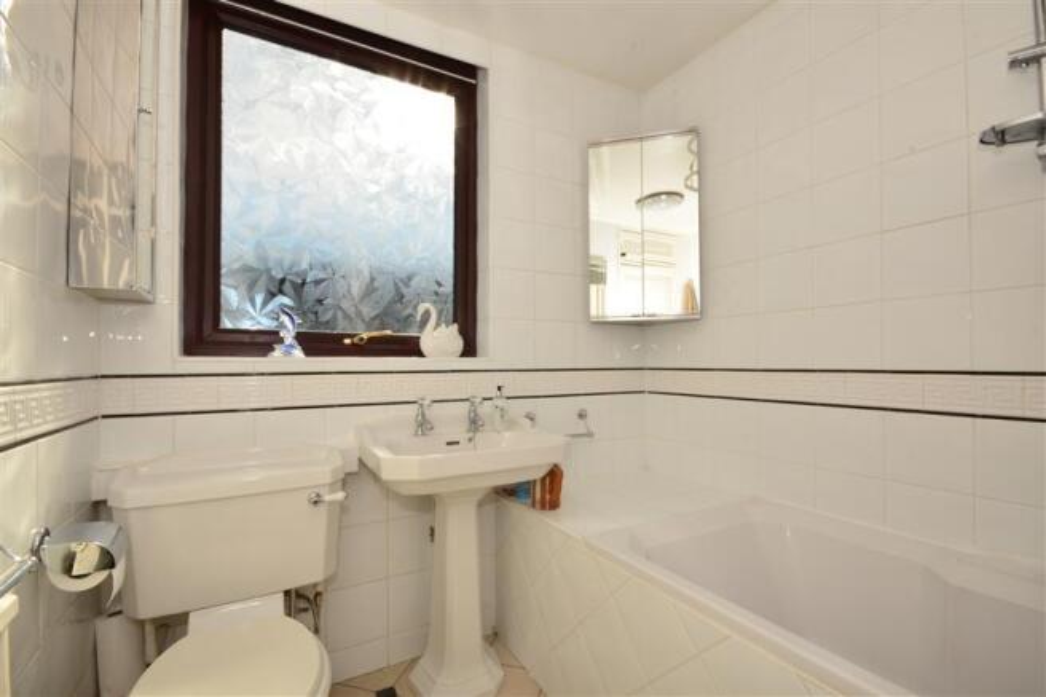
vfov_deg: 77.3
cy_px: 348
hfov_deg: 100.4
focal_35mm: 15
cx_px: 523
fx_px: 436
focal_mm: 10
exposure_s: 1/200
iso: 400
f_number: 18
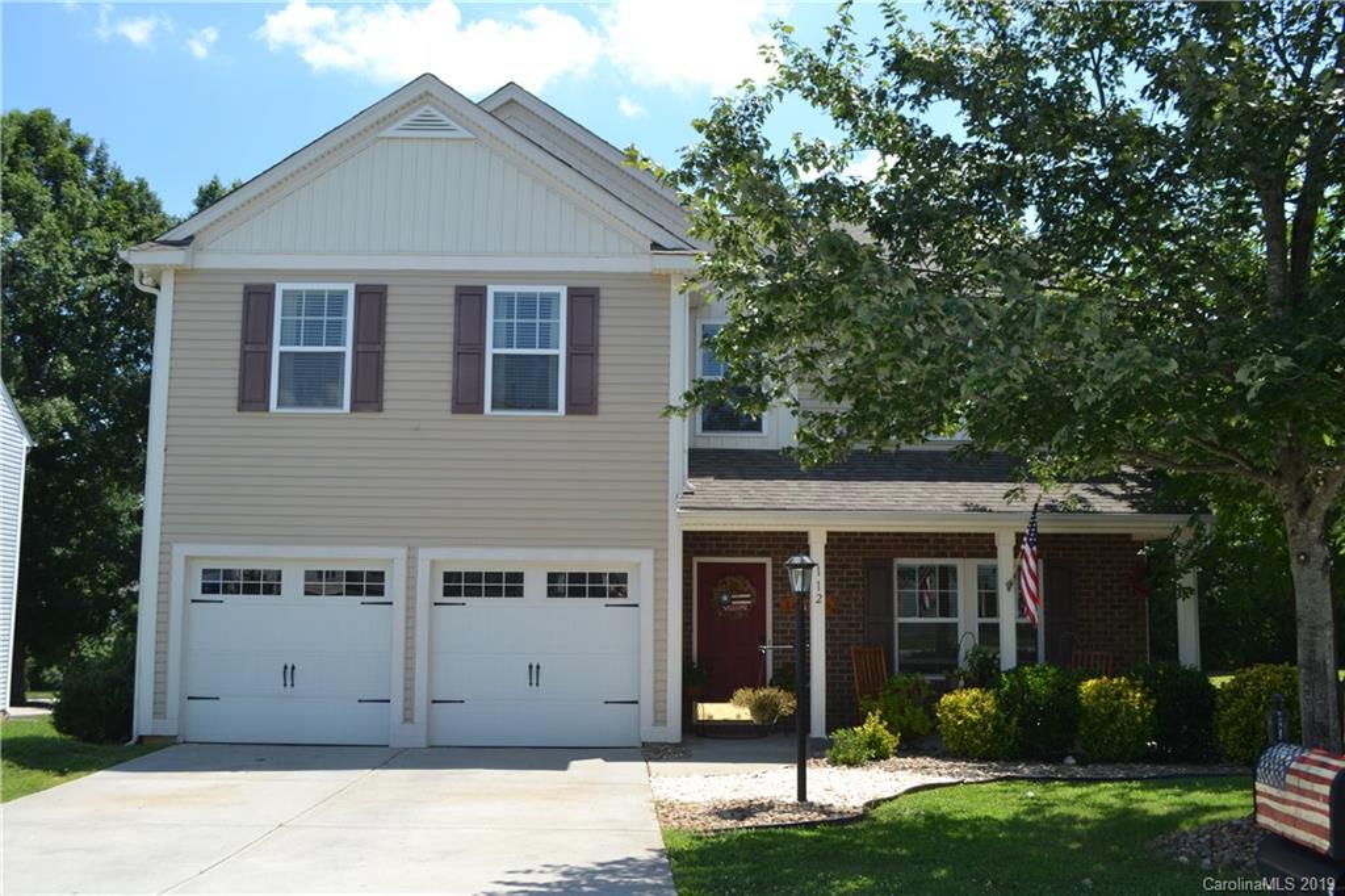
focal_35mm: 33
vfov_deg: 39.9
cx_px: 672
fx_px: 1232
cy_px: 448
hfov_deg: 57.2
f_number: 7.1
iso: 100
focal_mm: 22
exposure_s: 1/200
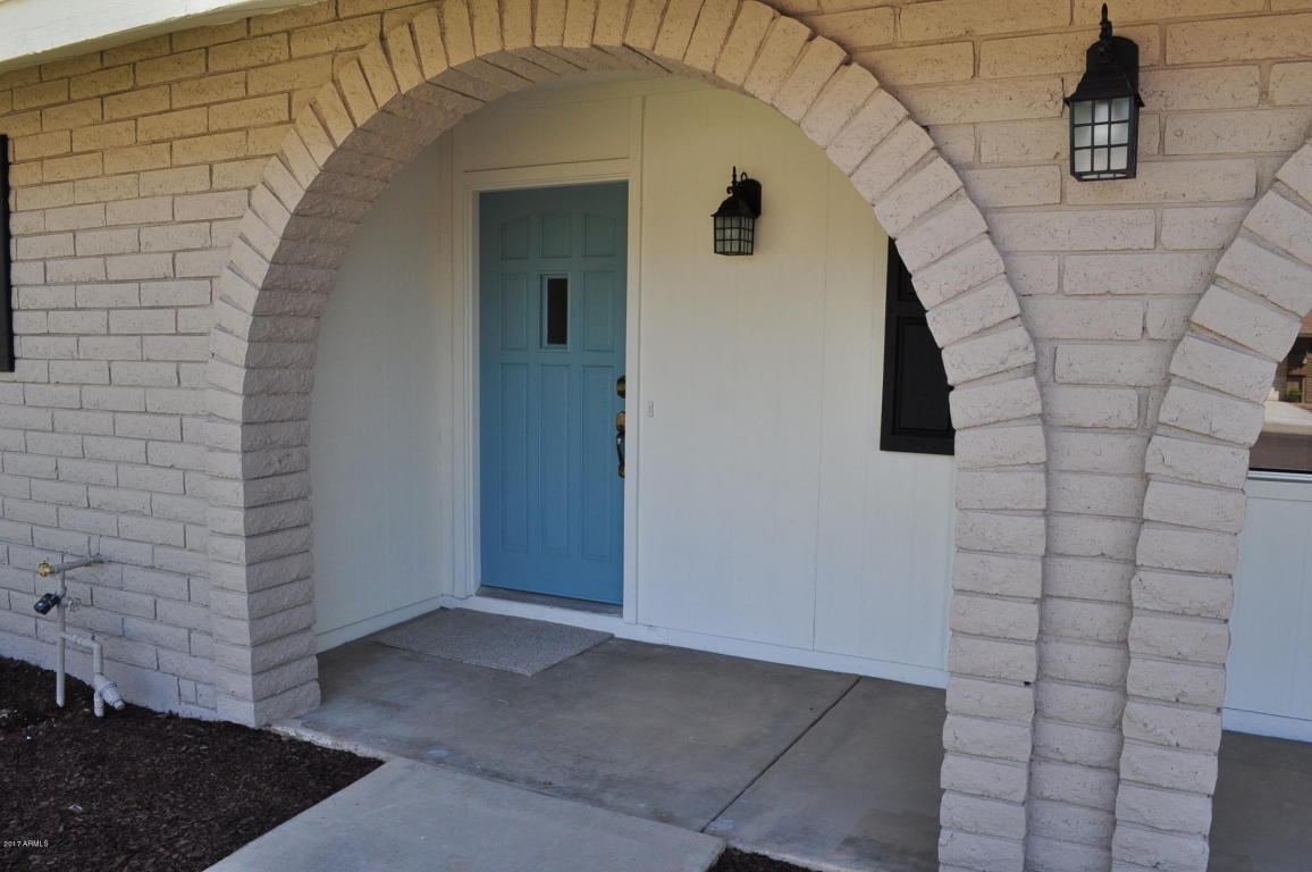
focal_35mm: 27
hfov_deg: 67.4
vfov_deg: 47.8
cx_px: 656
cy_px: 436
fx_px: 983
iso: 320
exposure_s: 1/100
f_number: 11
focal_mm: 18
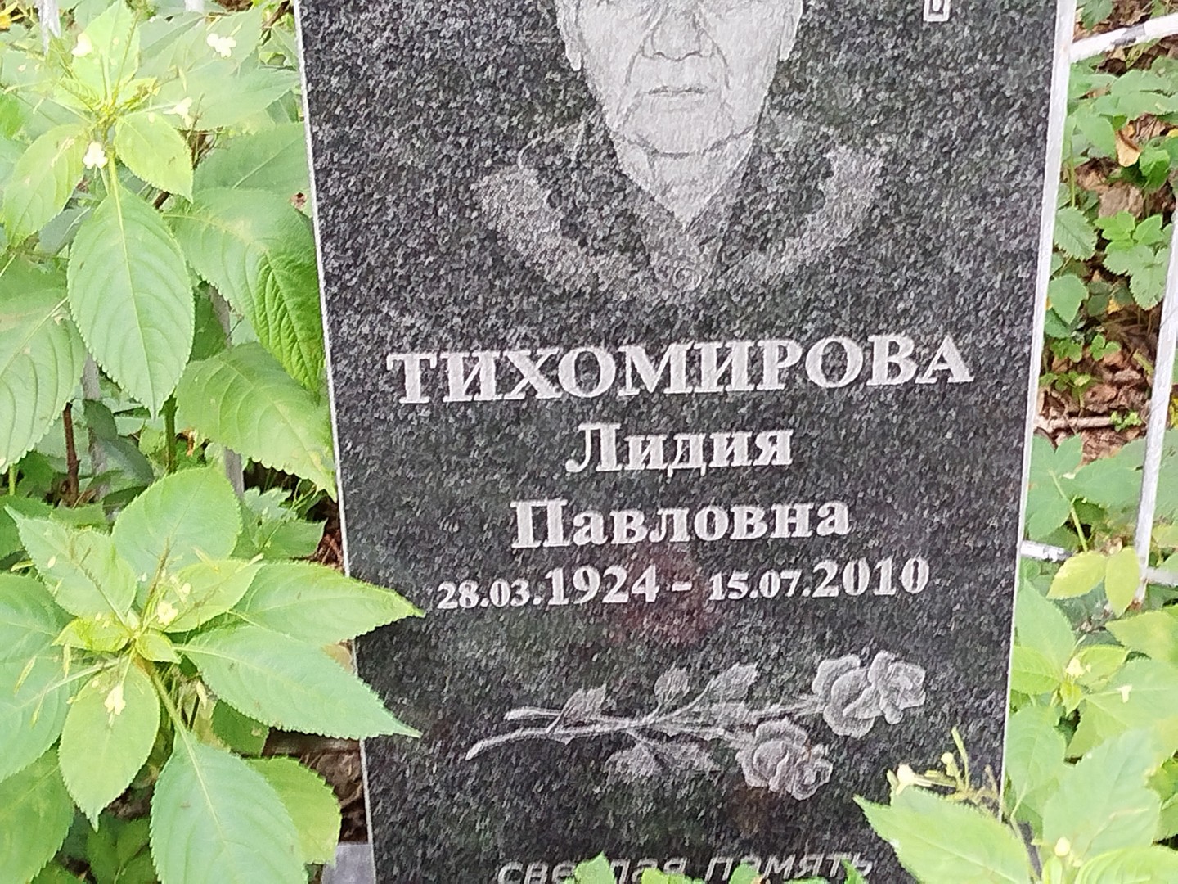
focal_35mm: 72
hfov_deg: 27.0
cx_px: 589
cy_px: 442
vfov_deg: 20.4
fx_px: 2450
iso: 320
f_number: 1.7
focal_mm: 5.31
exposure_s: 1/33
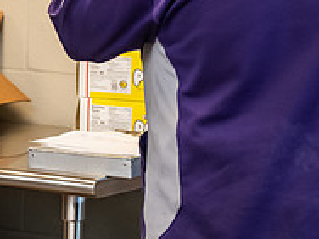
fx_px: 1640
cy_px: -25
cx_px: -53
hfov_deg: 10.9
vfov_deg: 8.3
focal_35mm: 178
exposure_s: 1/200
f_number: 3.5
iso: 2000
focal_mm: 60
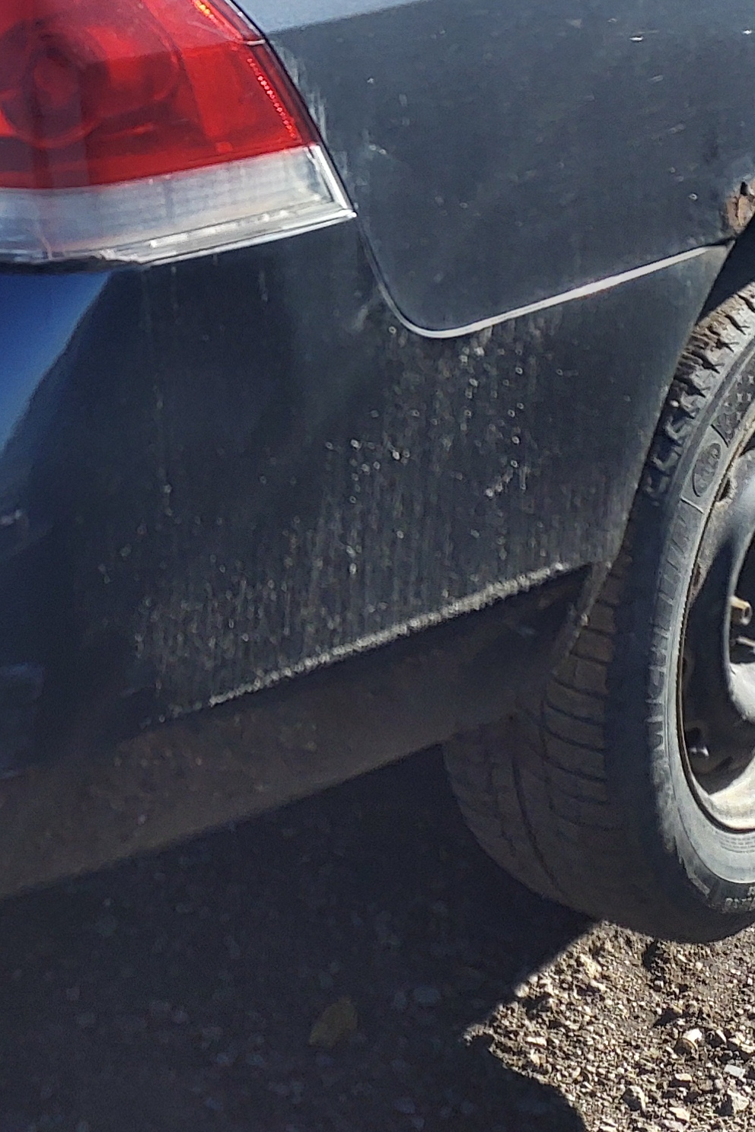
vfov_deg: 26.2
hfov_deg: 18.0
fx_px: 2359
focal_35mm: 75
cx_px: 158
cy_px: 130
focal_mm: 3.58
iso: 40
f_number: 1.9
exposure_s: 1/342
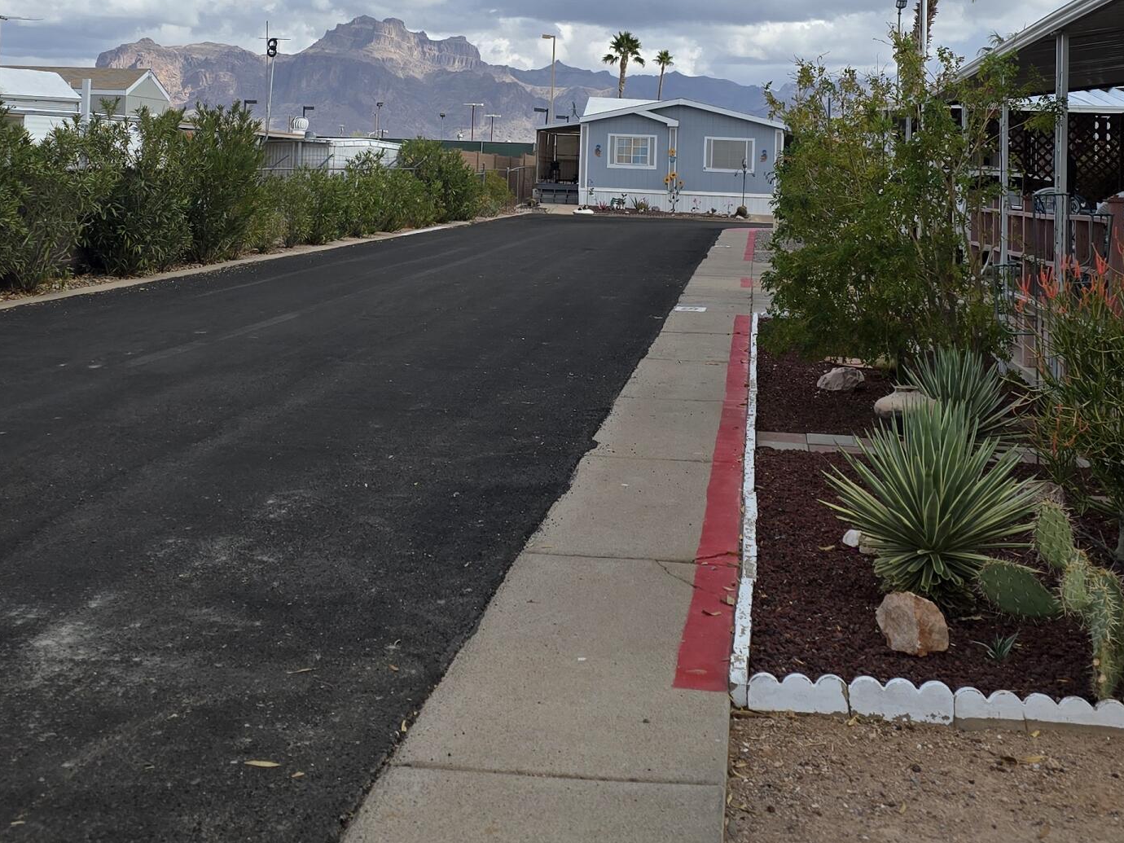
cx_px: 490
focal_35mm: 50
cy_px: 108
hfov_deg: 38.1
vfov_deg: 28.2
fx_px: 1624
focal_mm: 6.3
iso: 12
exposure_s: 1/771
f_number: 1.7
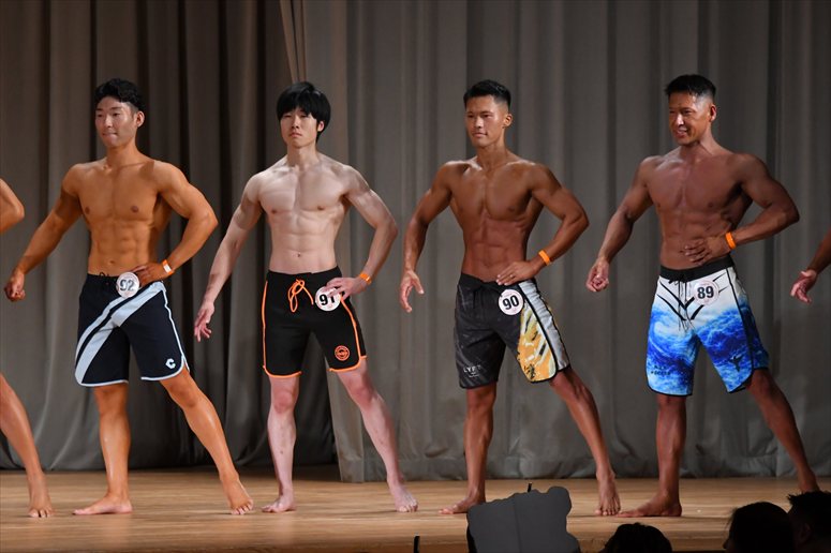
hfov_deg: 9.2
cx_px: 416
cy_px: 276
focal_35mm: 225
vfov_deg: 6.1
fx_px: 5191
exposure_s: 1/400
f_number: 5.6
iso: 3200
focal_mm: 150
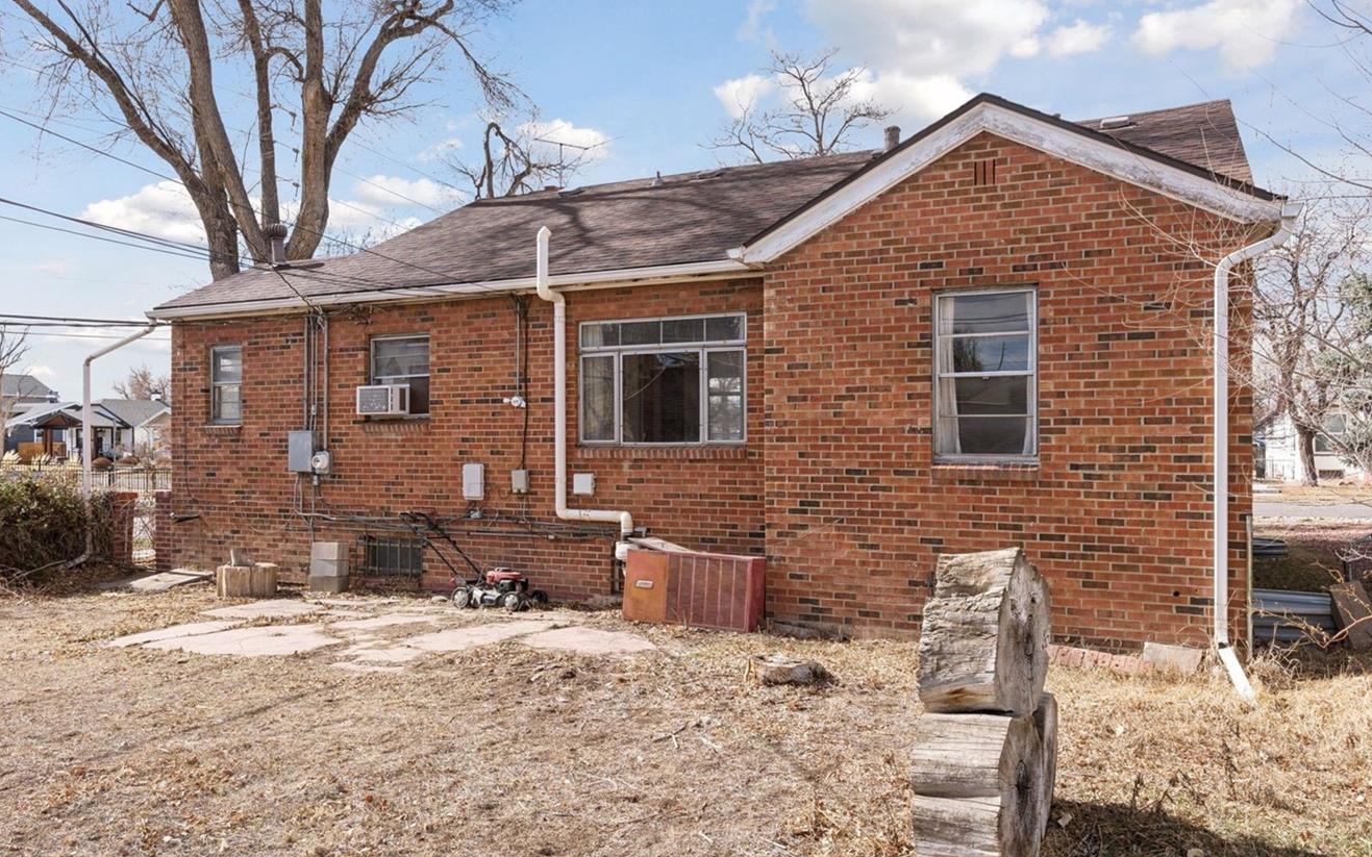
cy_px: 388
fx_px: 972
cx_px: 666
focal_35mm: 26
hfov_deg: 70.4
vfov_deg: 47.5
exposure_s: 1/800
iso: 400
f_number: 9
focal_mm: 21
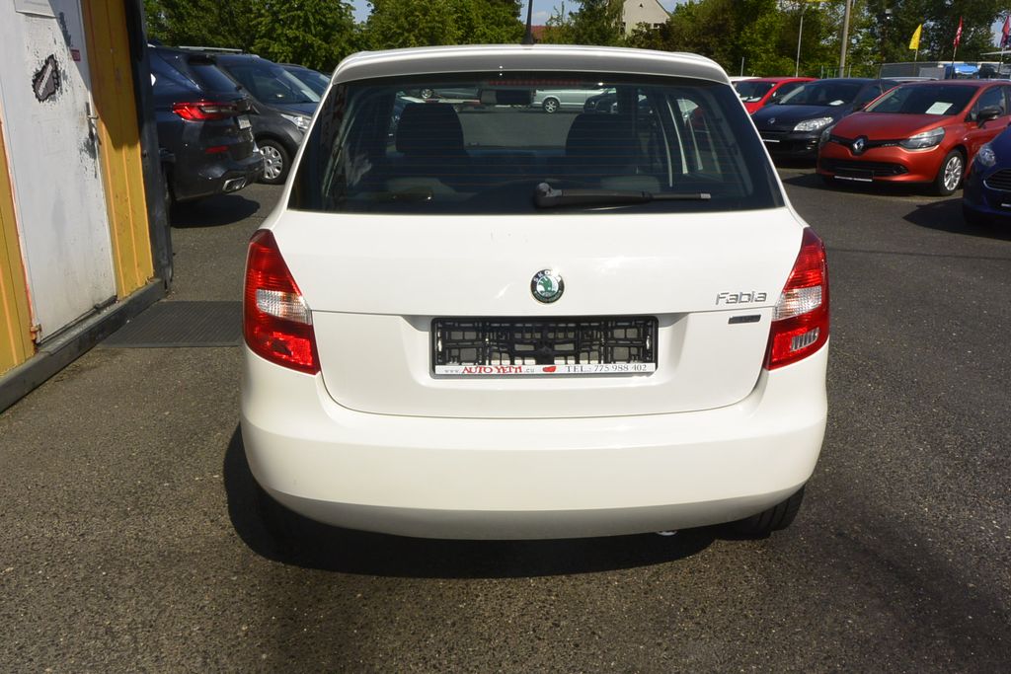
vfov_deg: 45.0
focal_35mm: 29
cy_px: 337
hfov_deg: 63.7
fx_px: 814
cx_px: 506
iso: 160
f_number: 14
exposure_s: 1/250
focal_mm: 11
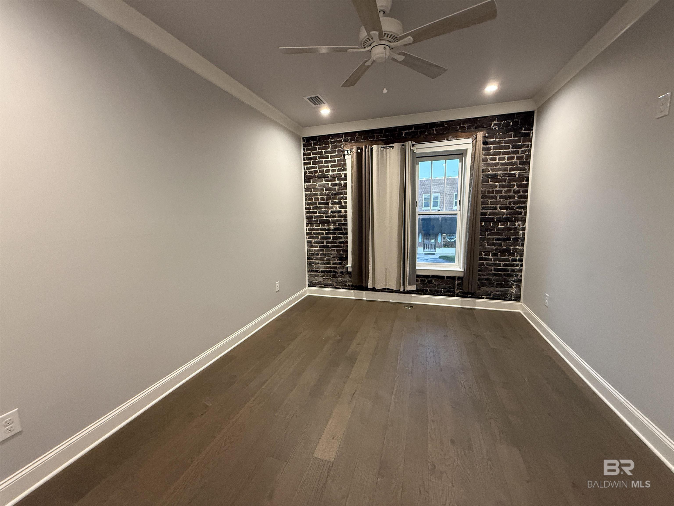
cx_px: 337
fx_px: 273
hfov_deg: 102.1
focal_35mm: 14
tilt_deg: -7.9
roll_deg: +1.7
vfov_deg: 85.7
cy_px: 253
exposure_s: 1/60
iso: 500
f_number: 2.2
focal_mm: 2.22
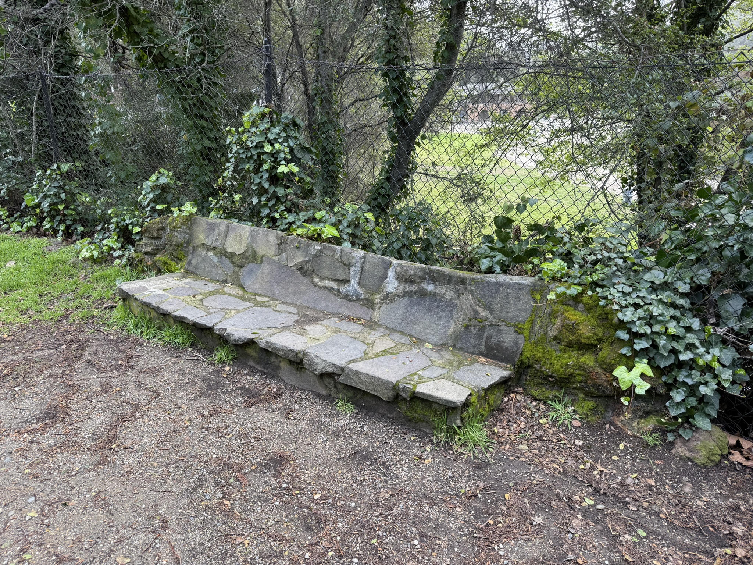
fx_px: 522
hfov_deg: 71.6
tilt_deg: -19.1
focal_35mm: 24
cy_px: 282
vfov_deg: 56.8
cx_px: 376
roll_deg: +1.5
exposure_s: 1/149
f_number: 1.78
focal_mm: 6.76
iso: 64
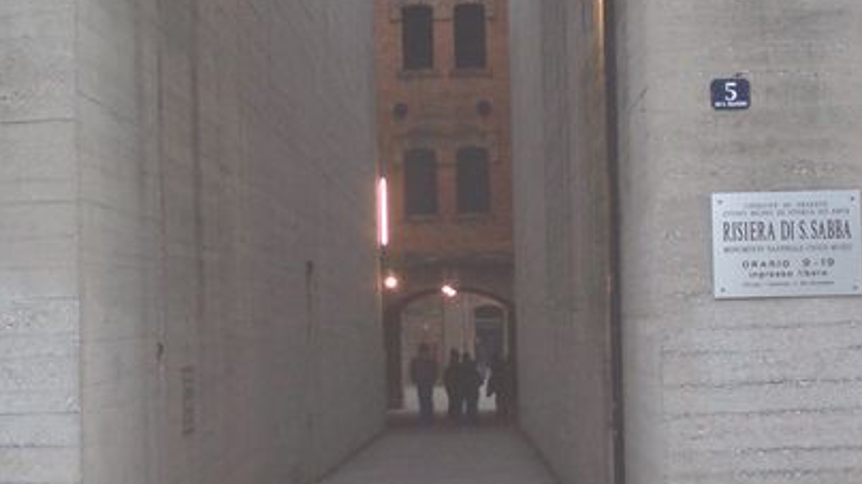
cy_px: 149
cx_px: 410
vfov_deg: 10.5
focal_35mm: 115
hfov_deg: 18.6
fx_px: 2628
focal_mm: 10.8
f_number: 4
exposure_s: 1/90
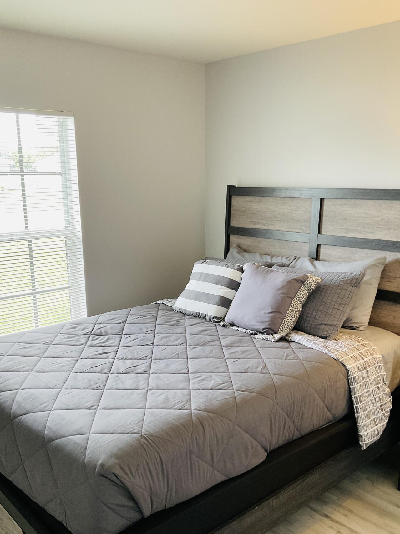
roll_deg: -0.6
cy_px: 298
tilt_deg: -12.4
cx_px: 198
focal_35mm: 34
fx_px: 524
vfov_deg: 53.8
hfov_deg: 41.8
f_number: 1.8
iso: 100
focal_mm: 3
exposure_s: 1/60
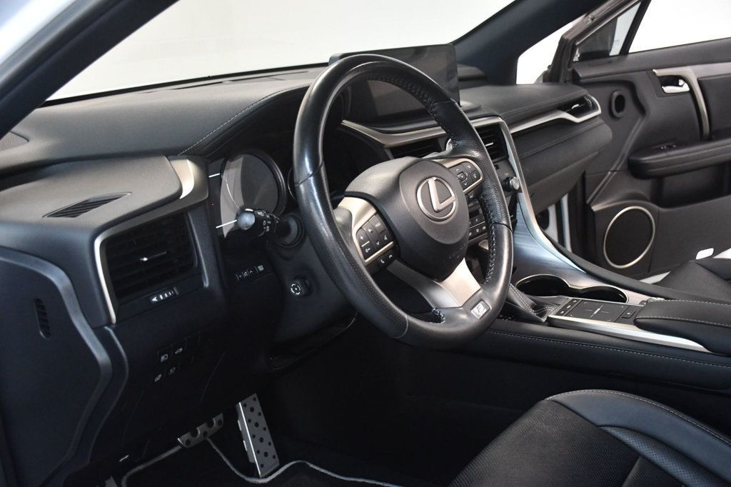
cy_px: 244
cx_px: 366
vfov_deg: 36.8
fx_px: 731
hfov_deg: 53.1
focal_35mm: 36
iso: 3200
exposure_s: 1/60
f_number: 3.8
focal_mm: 24
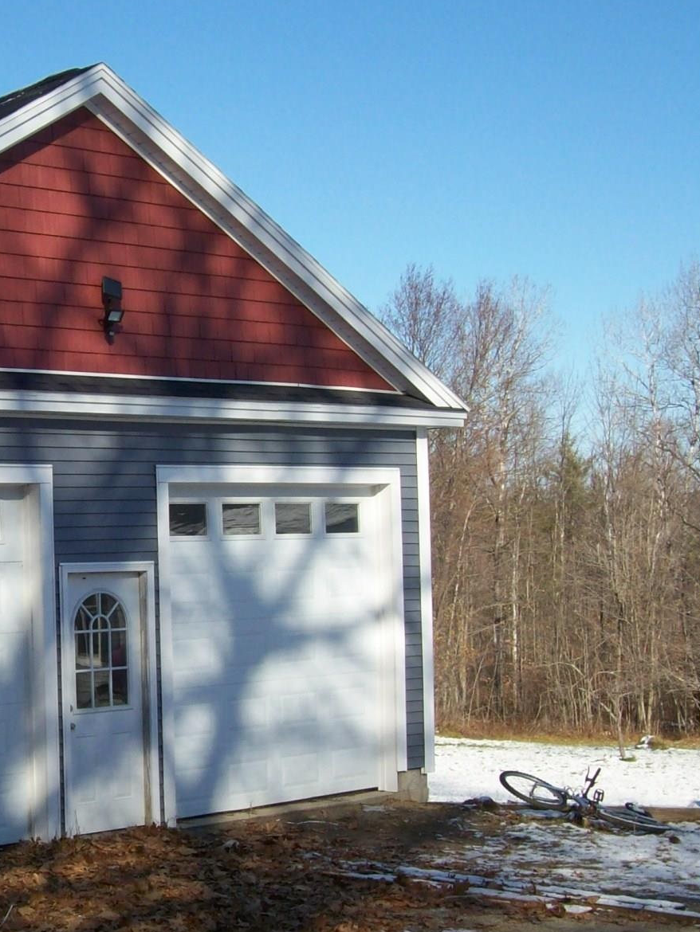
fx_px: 1698
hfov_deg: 22.3
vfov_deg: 30.7
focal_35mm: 63
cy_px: 515
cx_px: -28
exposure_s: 1/479
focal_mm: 6
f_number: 4.8
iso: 80
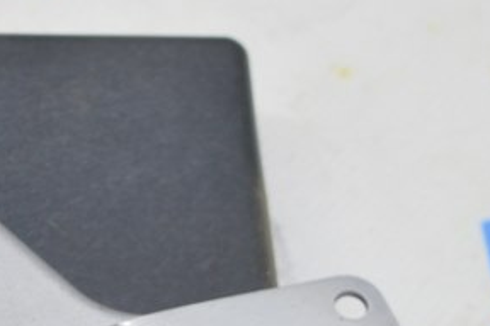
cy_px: 402
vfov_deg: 6.4
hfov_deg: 9.4
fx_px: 2899
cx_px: -199
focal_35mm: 213
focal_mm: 40
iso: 400
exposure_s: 1/20
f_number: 5.6
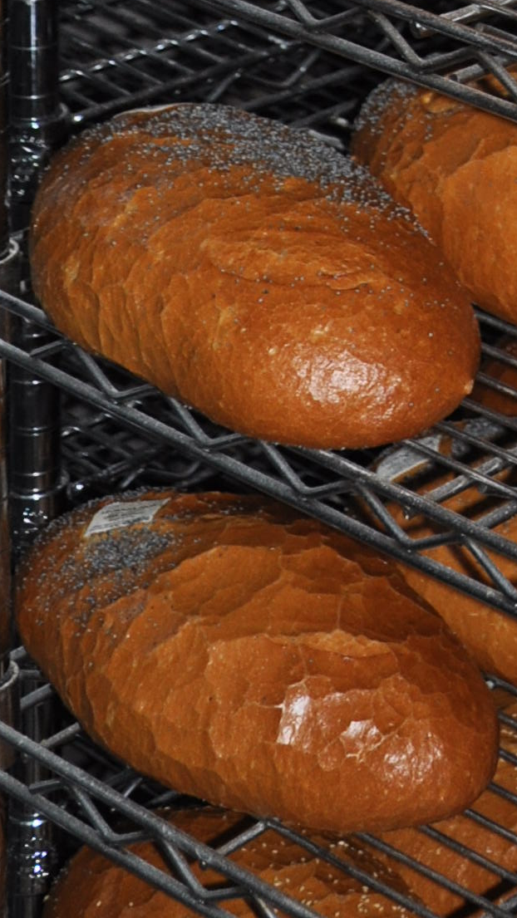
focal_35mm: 134
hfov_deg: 8.5
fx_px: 3264
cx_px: 1105
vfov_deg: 14.3
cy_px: -677
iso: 320
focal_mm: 22
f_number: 3.8
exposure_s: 1/60
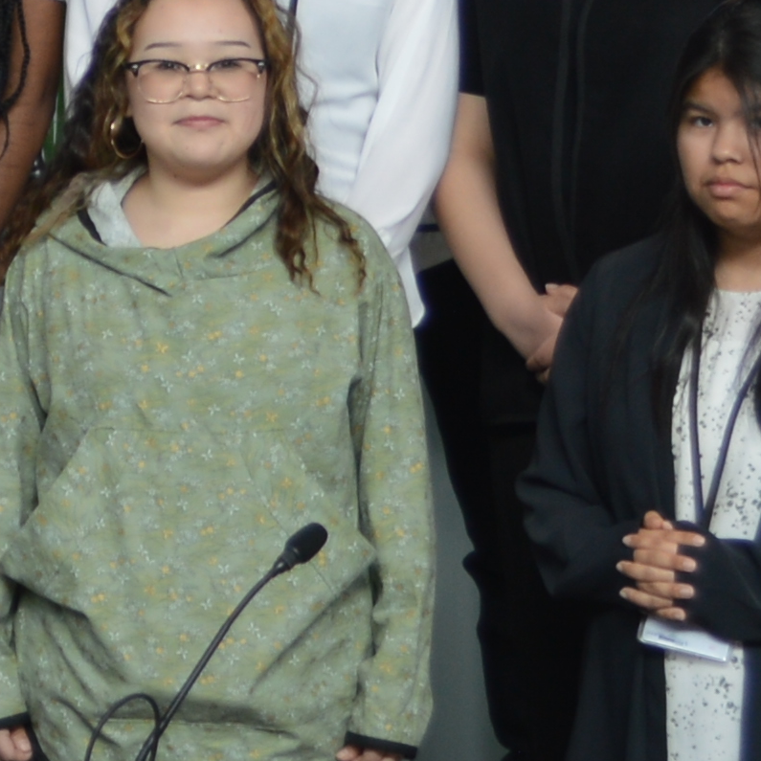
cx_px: -788
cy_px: -111
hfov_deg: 6.3
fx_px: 6715
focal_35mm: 270
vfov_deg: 6.5
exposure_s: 1/60
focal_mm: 28
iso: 100
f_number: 4.5
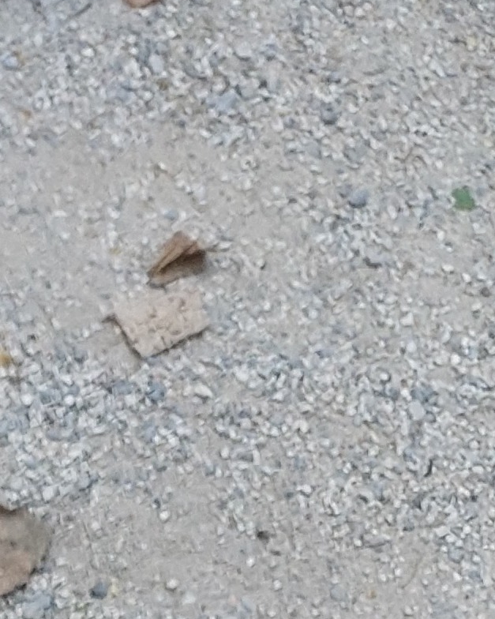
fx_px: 2638
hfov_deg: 10.0
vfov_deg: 10.2
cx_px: -488
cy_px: 1784
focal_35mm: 144
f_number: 1.8
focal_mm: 5.23
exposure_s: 1/112
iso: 40
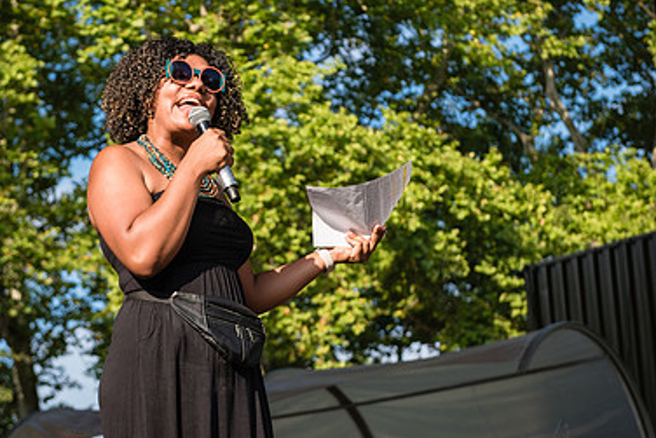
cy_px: 195
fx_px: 1969
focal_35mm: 108
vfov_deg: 12.7
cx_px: 223
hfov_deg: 18.9
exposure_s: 1/2000
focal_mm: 70
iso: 800
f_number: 5
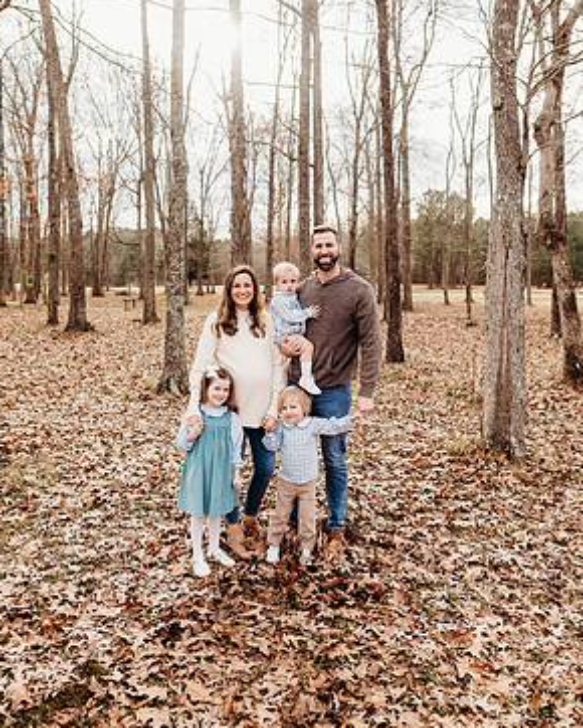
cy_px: 286
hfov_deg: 51.6
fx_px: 603
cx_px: 296
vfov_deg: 61.6
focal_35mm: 28
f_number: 3.2
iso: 100
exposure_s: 1/250
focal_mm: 24
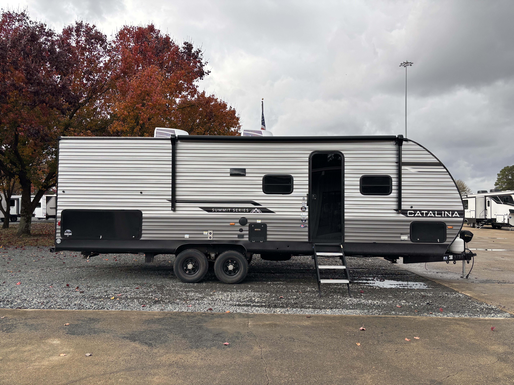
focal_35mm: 26
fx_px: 386
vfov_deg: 53.1
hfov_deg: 67.3
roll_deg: -0.3
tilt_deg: +1.7
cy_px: 192
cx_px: 257
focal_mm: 5.96
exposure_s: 1/747
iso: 50
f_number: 1.6
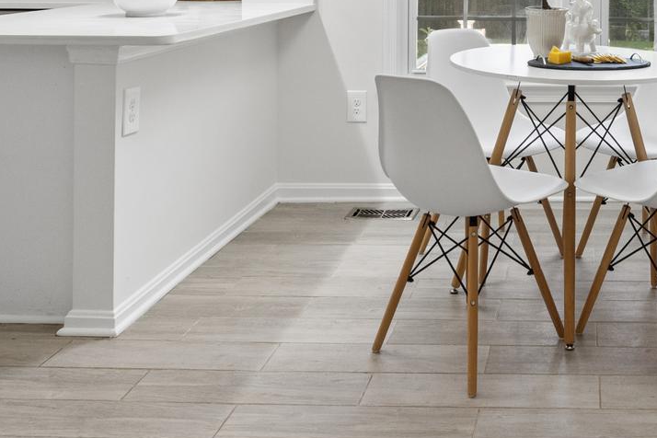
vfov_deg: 27.3
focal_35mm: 45
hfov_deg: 40.6
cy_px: -55
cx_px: 588
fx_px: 816
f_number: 7.1
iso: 1250
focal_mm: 15.6
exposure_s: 1/320
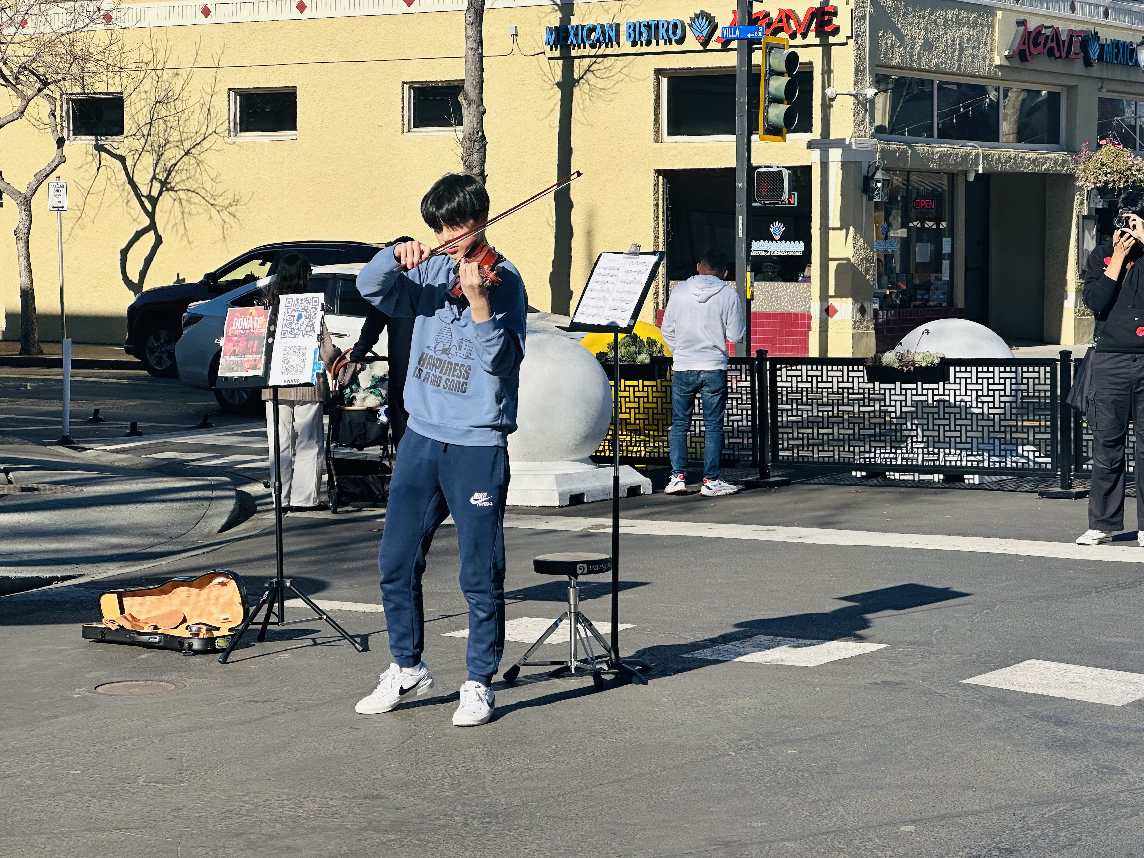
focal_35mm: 77
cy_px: 429
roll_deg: -0.7
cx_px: 572
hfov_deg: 25.3
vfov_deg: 19.1
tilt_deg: -3.1
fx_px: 2545
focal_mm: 9
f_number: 2.8
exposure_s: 1/903
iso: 32
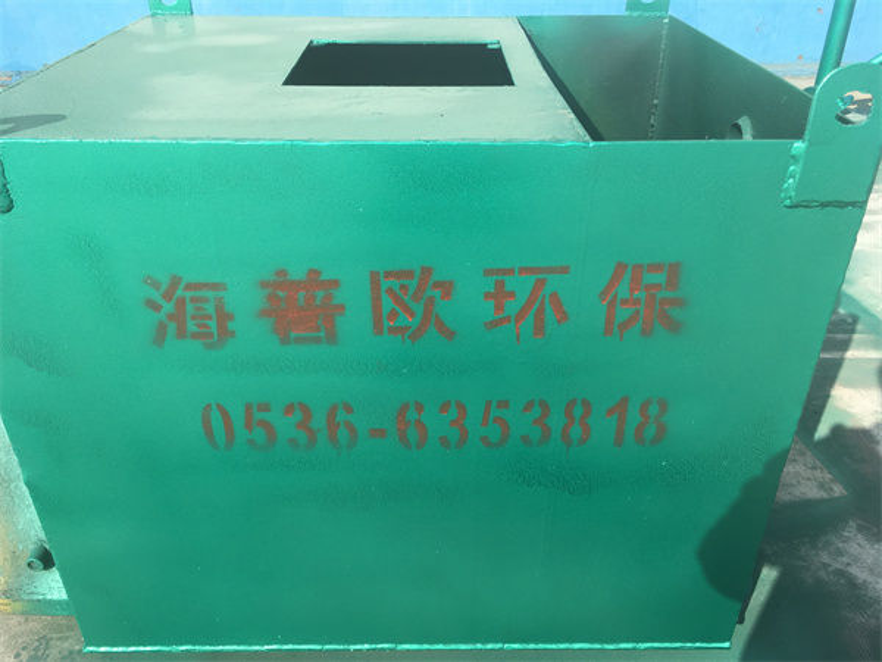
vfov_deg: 48.2
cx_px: 441
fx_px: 739
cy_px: 331
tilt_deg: -29.7
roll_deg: +1.5
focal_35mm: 29
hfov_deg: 61.7
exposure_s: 1/1183
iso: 25
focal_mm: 4.15
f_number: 2.2
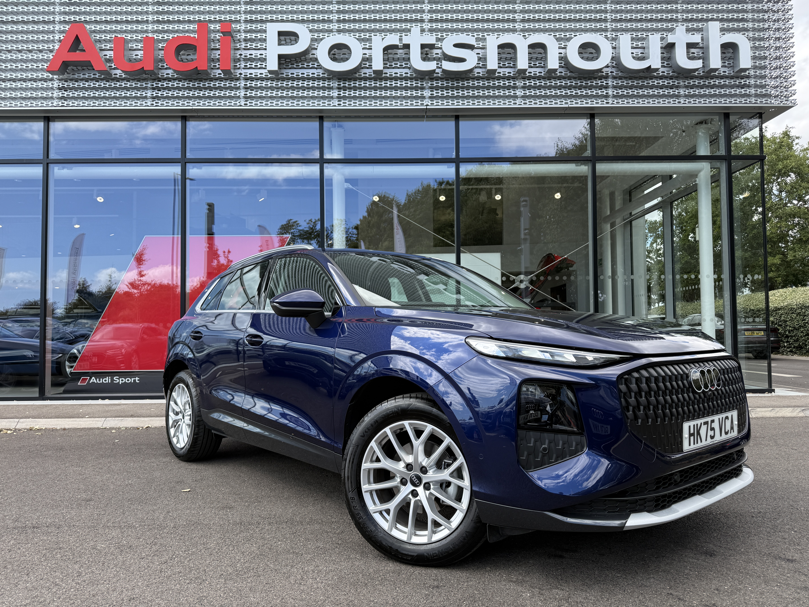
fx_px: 561
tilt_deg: +2.0
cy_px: 304
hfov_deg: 71.6
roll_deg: +0.8
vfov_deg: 56.8
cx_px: 404
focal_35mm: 24
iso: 80
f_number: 1.78
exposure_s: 1/1046
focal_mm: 6.76
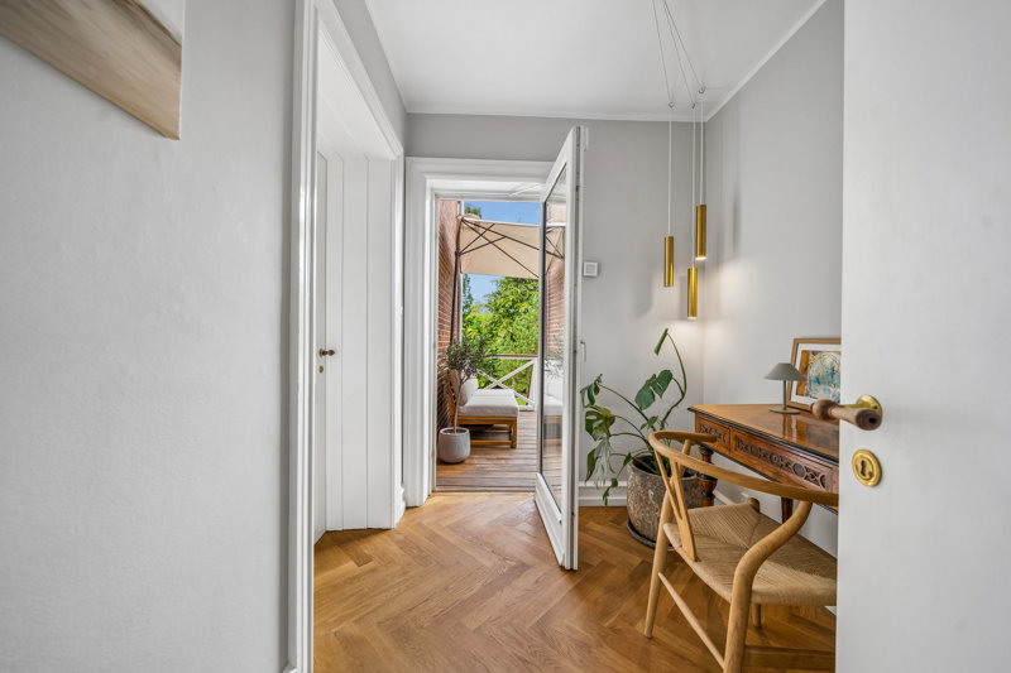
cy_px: 336
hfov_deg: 112.6
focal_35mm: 12
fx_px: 337
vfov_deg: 90.0
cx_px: 506
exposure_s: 1/125
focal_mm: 12
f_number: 5
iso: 400
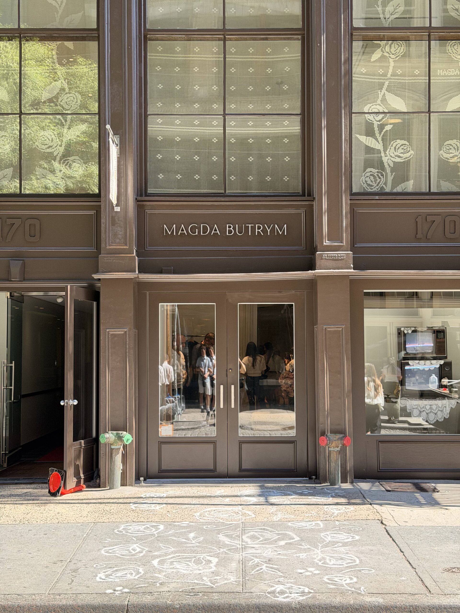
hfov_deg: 30.3
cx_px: 230
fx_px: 850
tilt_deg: +3.3
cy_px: 306
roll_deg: +0.5
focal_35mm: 48
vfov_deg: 39.7
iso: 100
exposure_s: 1/712
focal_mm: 6.76
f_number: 1.78
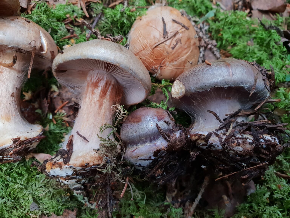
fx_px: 218
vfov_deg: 53.1
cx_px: 145
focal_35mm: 26
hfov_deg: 67.3
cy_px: 109
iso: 200
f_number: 2.4
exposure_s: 1/50
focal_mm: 4.3
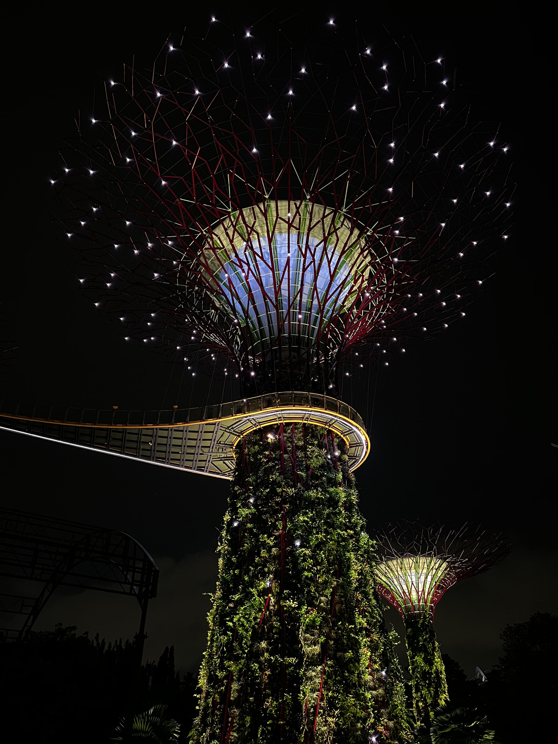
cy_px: 372
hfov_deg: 53.1
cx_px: 279
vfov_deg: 67.3
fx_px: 559
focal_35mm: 26
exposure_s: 1/30
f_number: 1.5
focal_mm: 5.7
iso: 1000
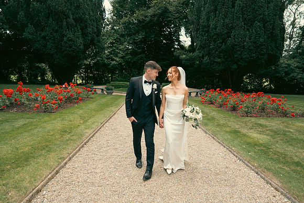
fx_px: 203
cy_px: 102
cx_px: 152
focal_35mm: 24
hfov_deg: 73.7
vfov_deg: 53.2
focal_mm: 24
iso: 50
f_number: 3.5
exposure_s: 1/160
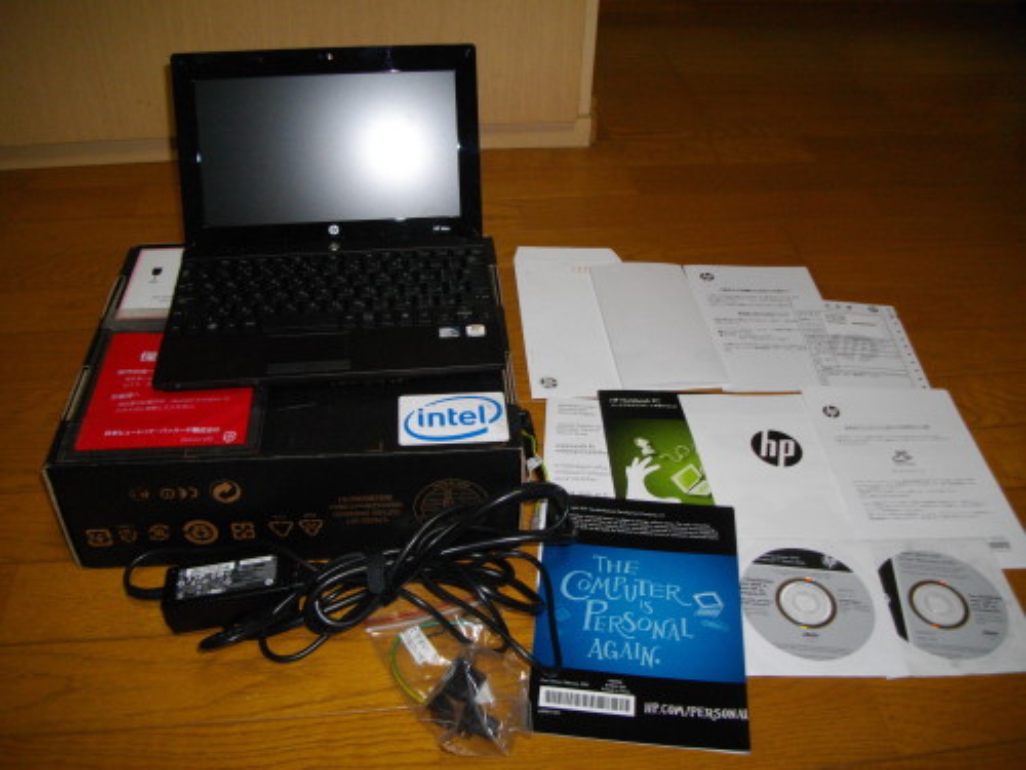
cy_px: 385
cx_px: 513
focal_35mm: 31
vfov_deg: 45.4
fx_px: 919
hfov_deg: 58.4
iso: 200
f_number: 2.9
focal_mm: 5.7
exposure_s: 1/50
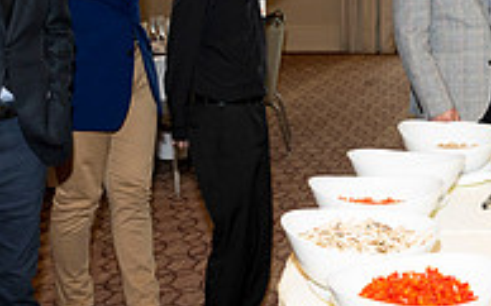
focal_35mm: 73
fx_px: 976
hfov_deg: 26.7
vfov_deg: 17.8
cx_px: 488
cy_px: 90
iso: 1000
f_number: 5.6
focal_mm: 24
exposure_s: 1/80
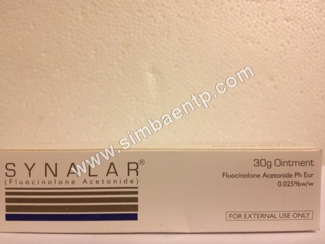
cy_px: 122
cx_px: 162
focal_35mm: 35
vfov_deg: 40.7
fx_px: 329
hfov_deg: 52.6
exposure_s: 1/20
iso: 100
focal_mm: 4.28
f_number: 2.4
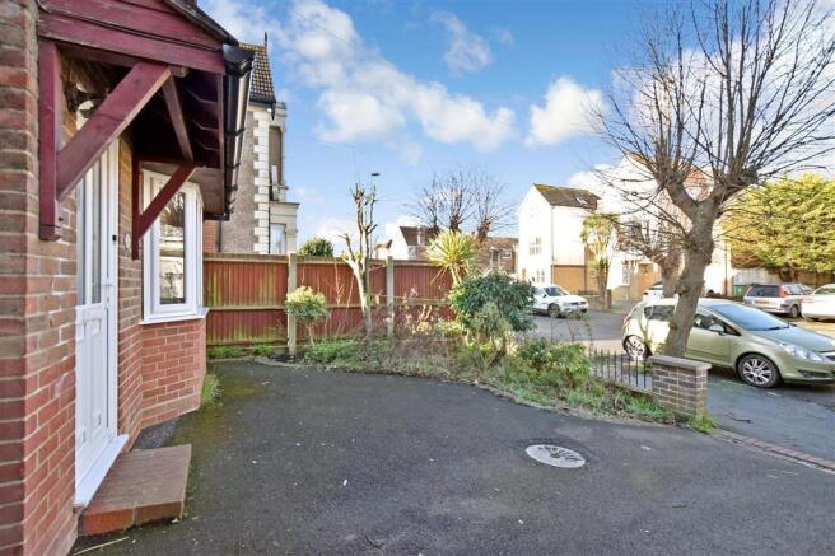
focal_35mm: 17
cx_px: 418
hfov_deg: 92.5
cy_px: 278
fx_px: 400
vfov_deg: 69.6
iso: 500
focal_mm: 11.5
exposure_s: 1/160
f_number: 9
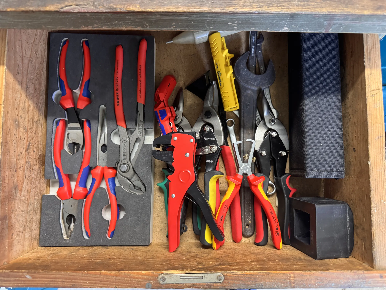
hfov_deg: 71.6
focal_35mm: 24
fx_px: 268
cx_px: 193
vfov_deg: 56.8
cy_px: 145
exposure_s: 1/60
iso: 400
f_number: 1.78
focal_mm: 6.76
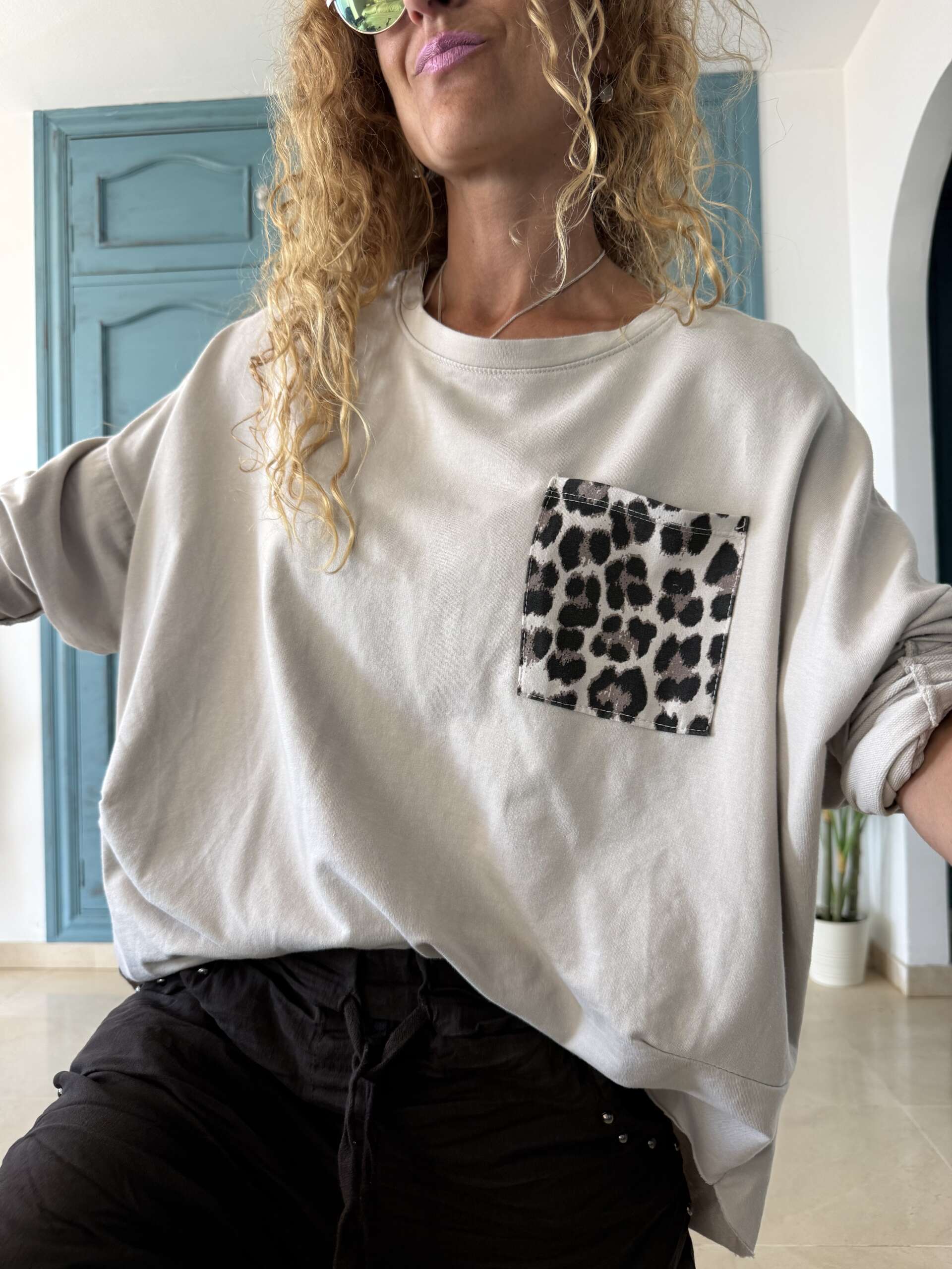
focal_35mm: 24
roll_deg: +0.7
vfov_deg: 71.6
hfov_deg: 56.8
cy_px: 634
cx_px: 476
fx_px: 880
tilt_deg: +1.4
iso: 125
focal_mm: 6.76
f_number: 1.78
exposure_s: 1/121
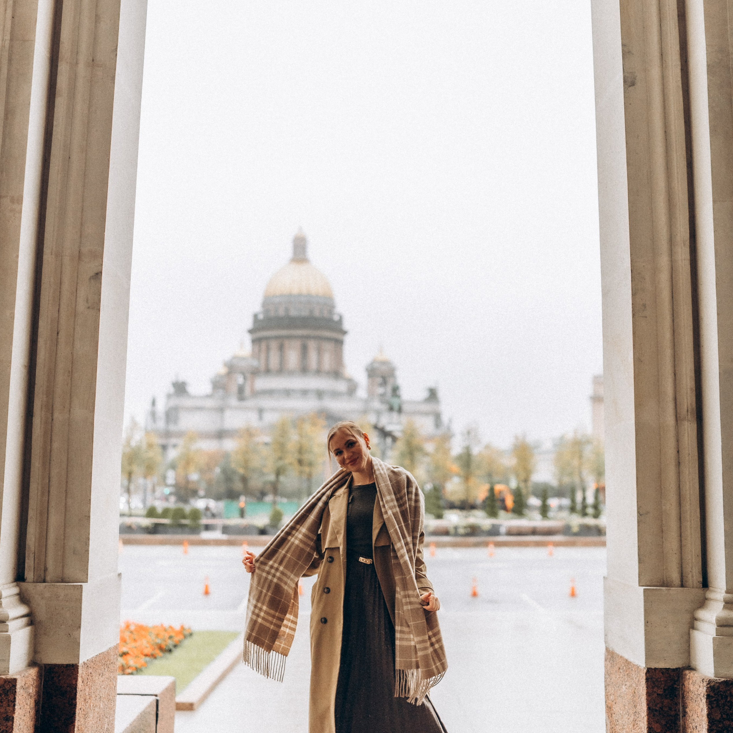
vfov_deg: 37.4
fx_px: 1078
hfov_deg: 37.6
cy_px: 302
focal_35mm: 45
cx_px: 365
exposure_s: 1/3200
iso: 800
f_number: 1.4
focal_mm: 35
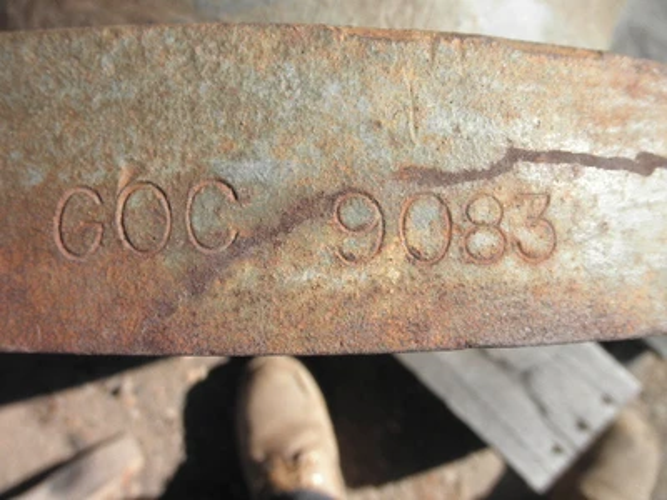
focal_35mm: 28
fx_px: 540
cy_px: 250
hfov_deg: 63.4
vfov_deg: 49.7
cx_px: 334
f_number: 8.5
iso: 64
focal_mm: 5
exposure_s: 1/80
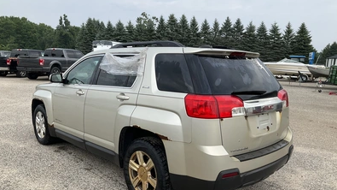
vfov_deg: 36.6
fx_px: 286
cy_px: 110
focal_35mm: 32
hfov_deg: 61.0
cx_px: 167
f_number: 1.8
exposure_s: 1/683
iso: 25
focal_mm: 3
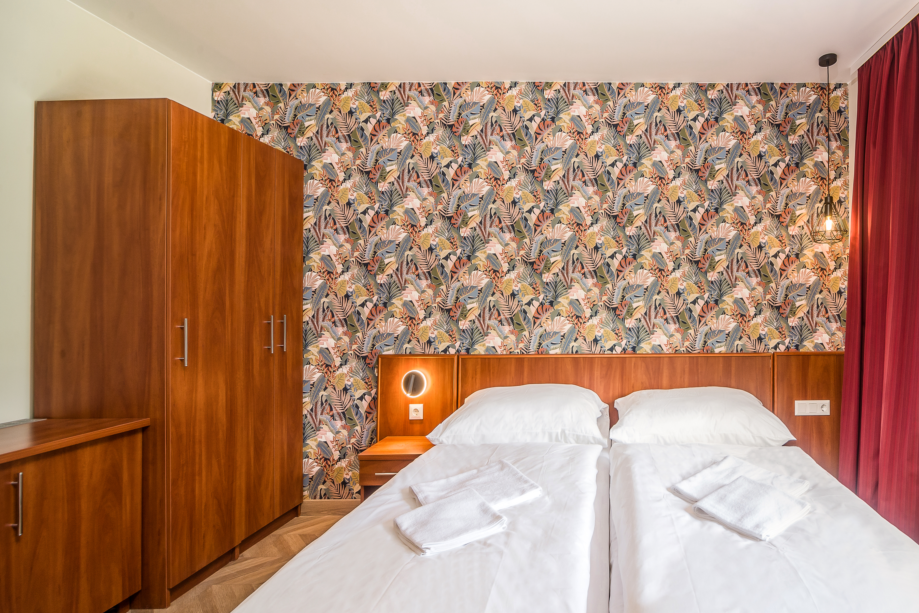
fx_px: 434
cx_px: 635
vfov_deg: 70.4
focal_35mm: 17
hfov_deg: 88.8
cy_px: 284
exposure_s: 1/25
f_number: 11
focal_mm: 12
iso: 400
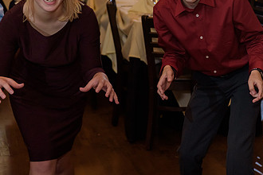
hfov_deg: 16.6
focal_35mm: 123
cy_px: 23
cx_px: 193
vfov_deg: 11.1
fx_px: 899
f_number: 3.2
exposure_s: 1/125
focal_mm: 70
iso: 1600
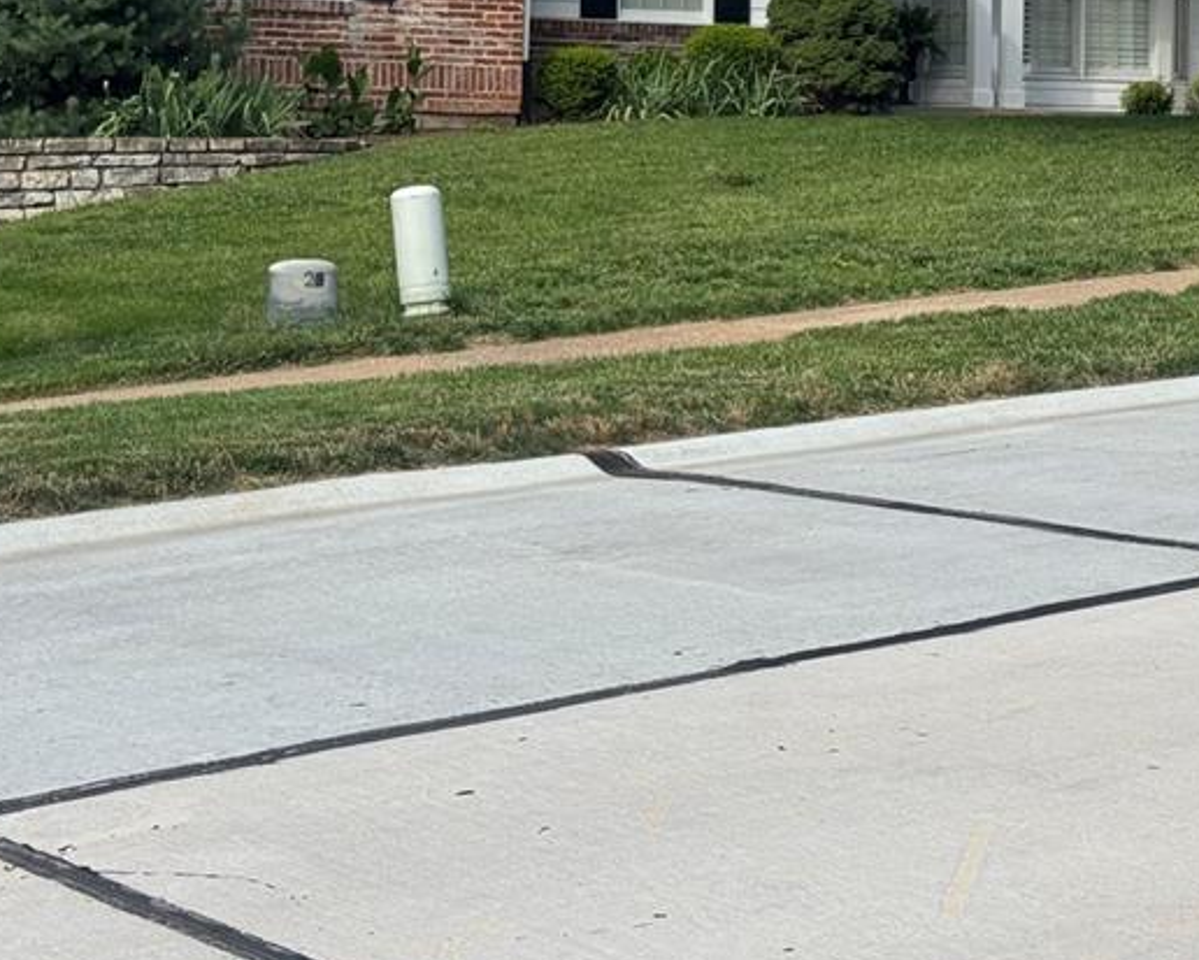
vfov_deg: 16.3
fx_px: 3301
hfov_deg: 20.3
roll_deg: -1.0
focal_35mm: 93
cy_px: 100
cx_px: 969
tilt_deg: +1.1
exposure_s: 1/1681
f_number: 1.78
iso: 64
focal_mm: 6.76
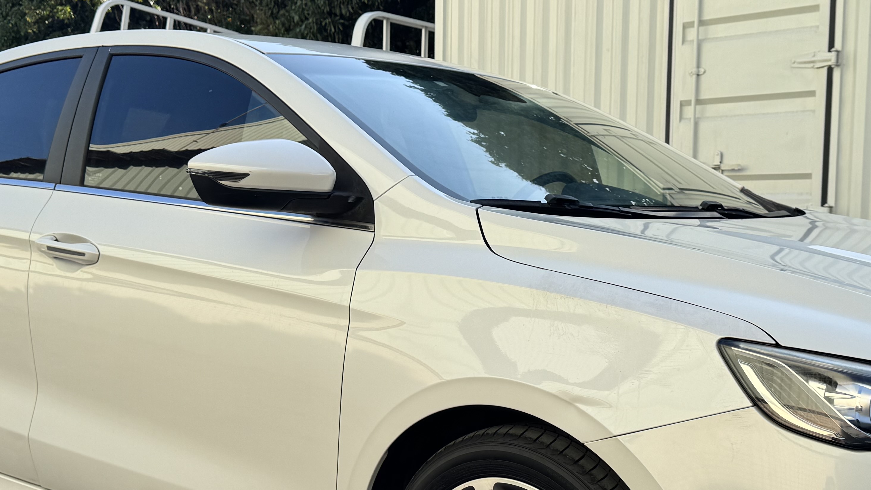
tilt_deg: -5.7
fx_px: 1178
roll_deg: -0.7
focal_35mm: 51
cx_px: 502
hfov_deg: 40.5
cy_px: 311
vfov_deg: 23.4
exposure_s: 1/2833
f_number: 1.78
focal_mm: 6.76
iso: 80
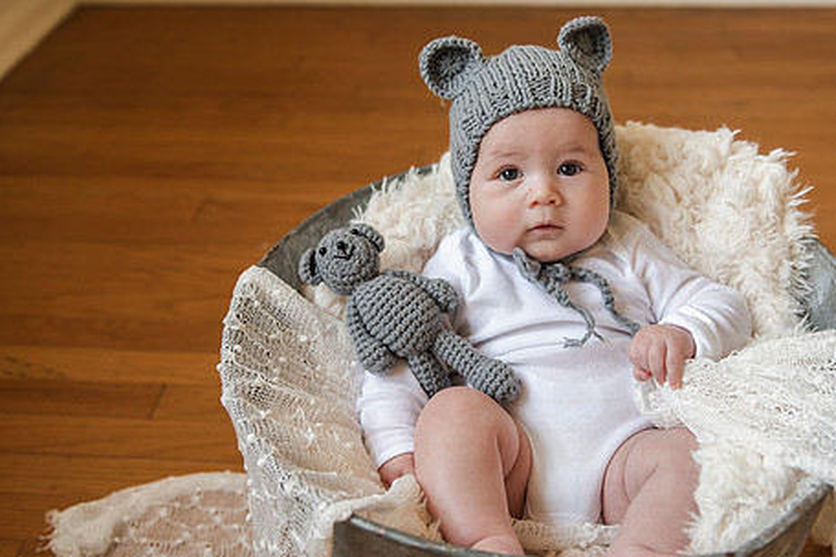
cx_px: 474
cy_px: 257
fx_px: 1045
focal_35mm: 45
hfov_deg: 43.5
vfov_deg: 29.9
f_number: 3.2
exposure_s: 1/160
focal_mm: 32
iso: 800
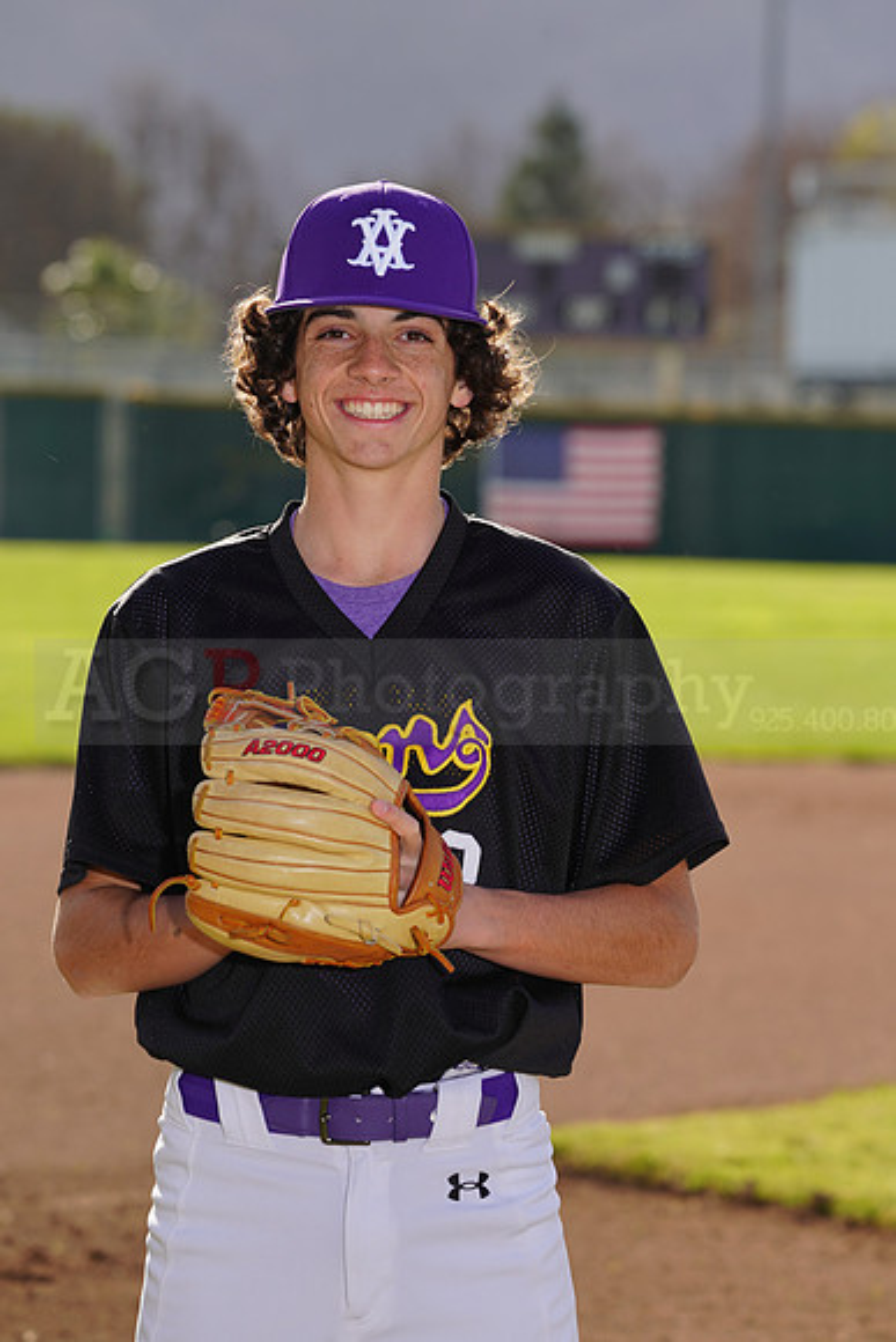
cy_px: 671
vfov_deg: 9.2
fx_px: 8357
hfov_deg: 6.1
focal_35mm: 224
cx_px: 448
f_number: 9
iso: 100
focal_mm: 224
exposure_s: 1/200
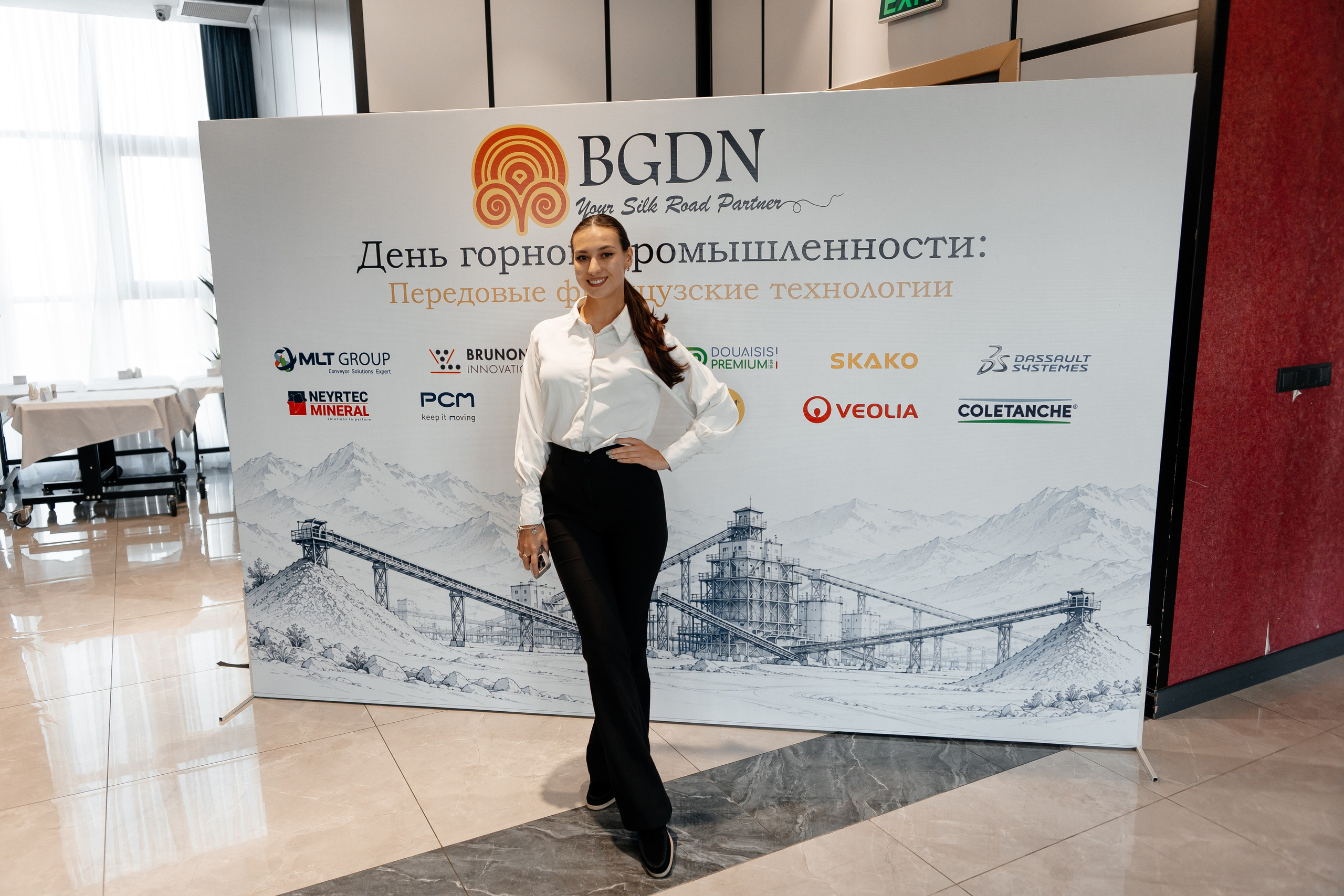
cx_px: 672
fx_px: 971
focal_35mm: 26
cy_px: 448
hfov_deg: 69.4
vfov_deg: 49.6
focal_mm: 26
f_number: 2.8
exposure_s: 1/160
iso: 250
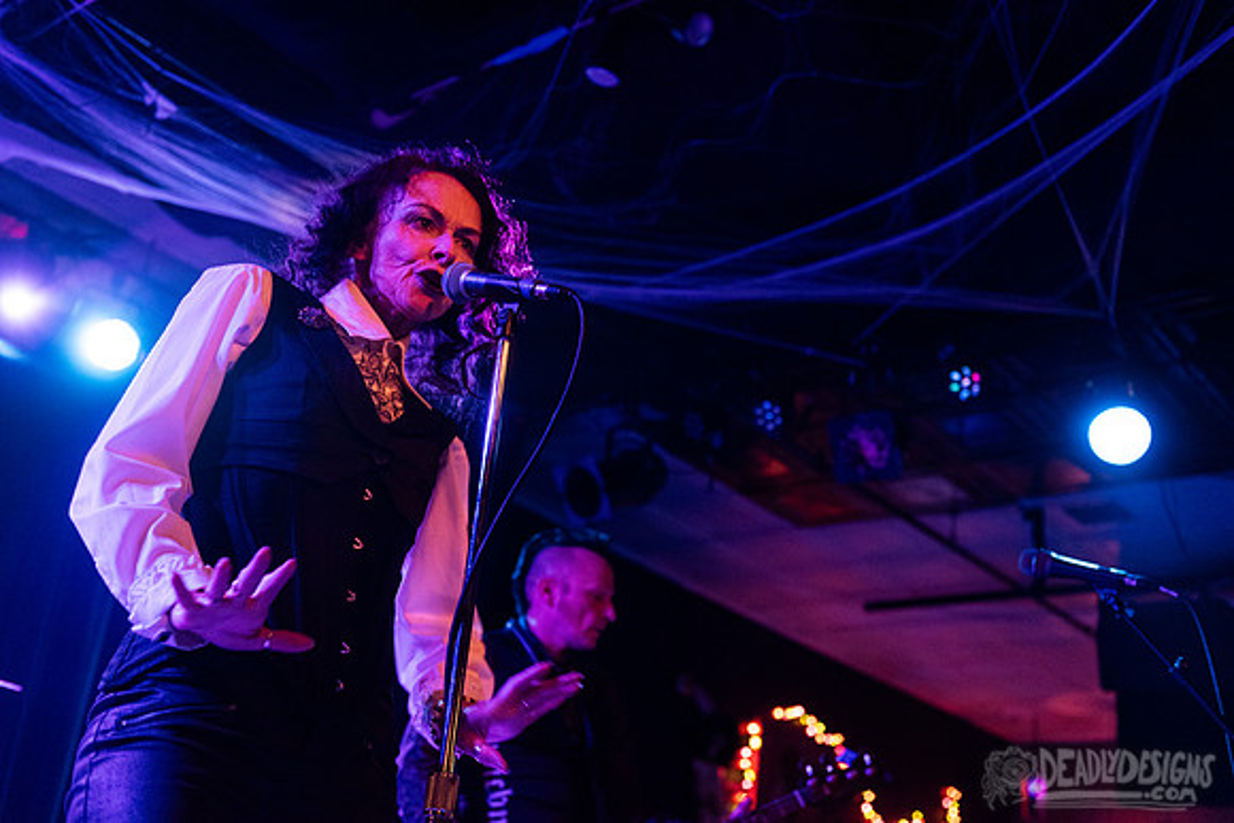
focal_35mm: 42
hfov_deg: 46.4
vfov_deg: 31.9
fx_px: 1440
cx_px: 617
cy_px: 412
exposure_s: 1/100
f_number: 3.2
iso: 3200
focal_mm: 42
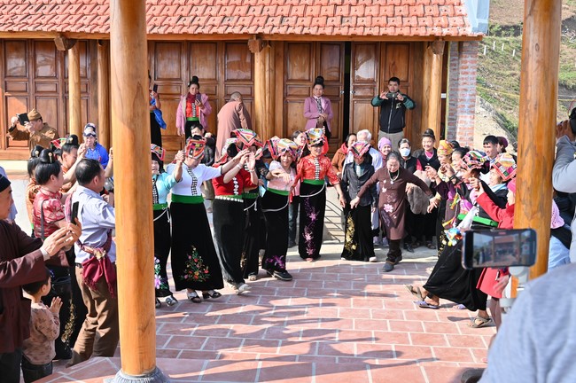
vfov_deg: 33.3
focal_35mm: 40
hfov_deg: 48.5
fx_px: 639
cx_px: 288
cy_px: 192
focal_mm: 40
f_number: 8
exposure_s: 1/125
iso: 100
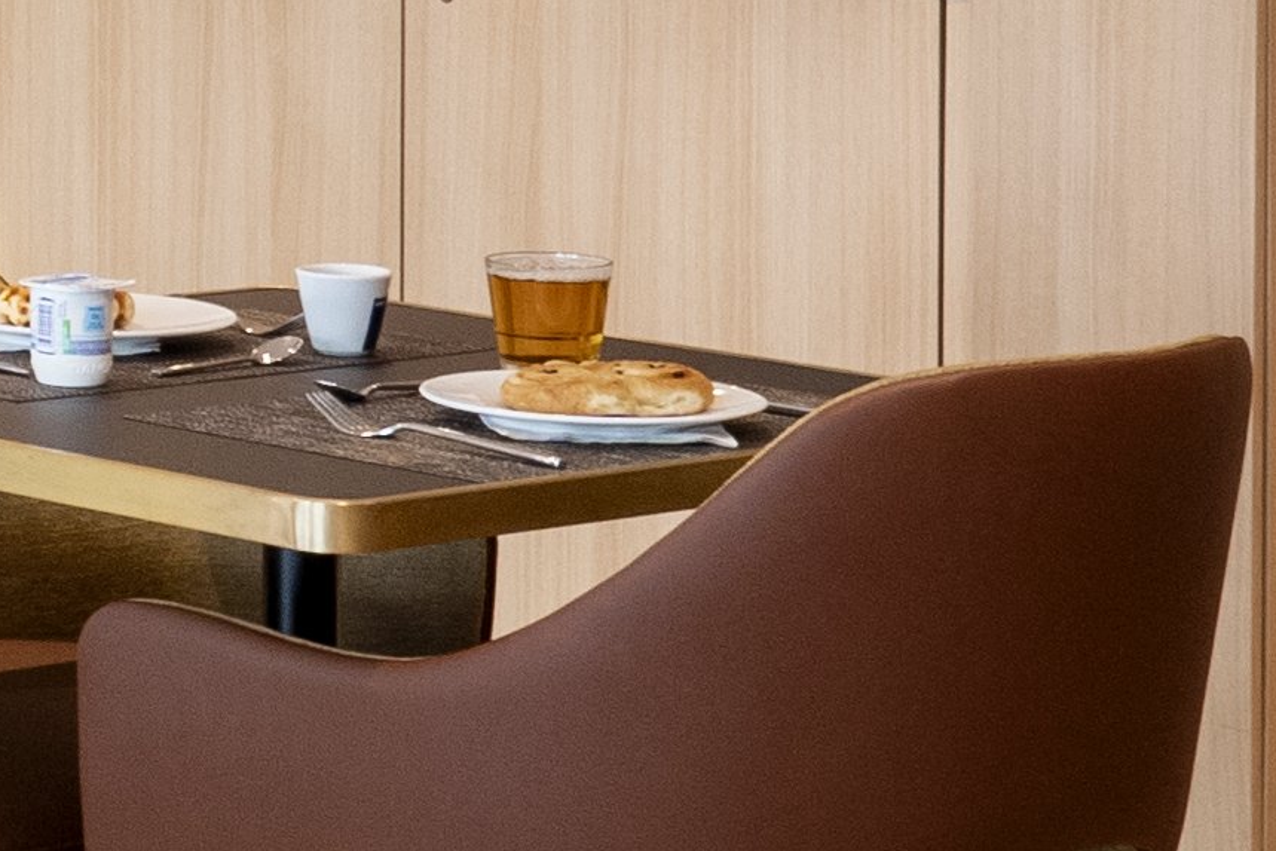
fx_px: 5849
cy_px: -407
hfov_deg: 10.9
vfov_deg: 8.2
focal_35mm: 165
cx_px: -1576
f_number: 8
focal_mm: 24
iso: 800
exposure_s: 1/13
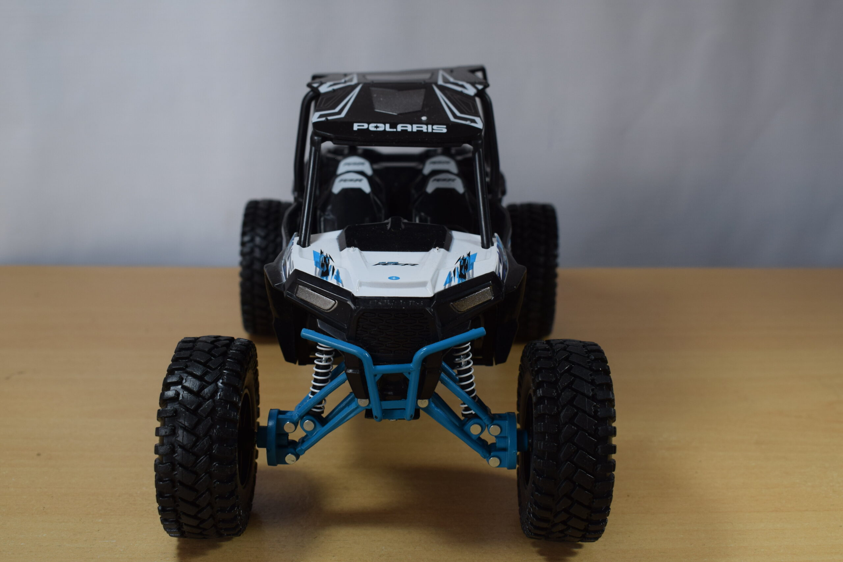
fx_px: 1054
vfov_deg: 29.9
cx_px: 422
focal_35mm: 45
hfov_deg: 43.6
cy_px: 281
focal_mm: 30
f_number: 8
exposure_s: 1/125
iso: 400
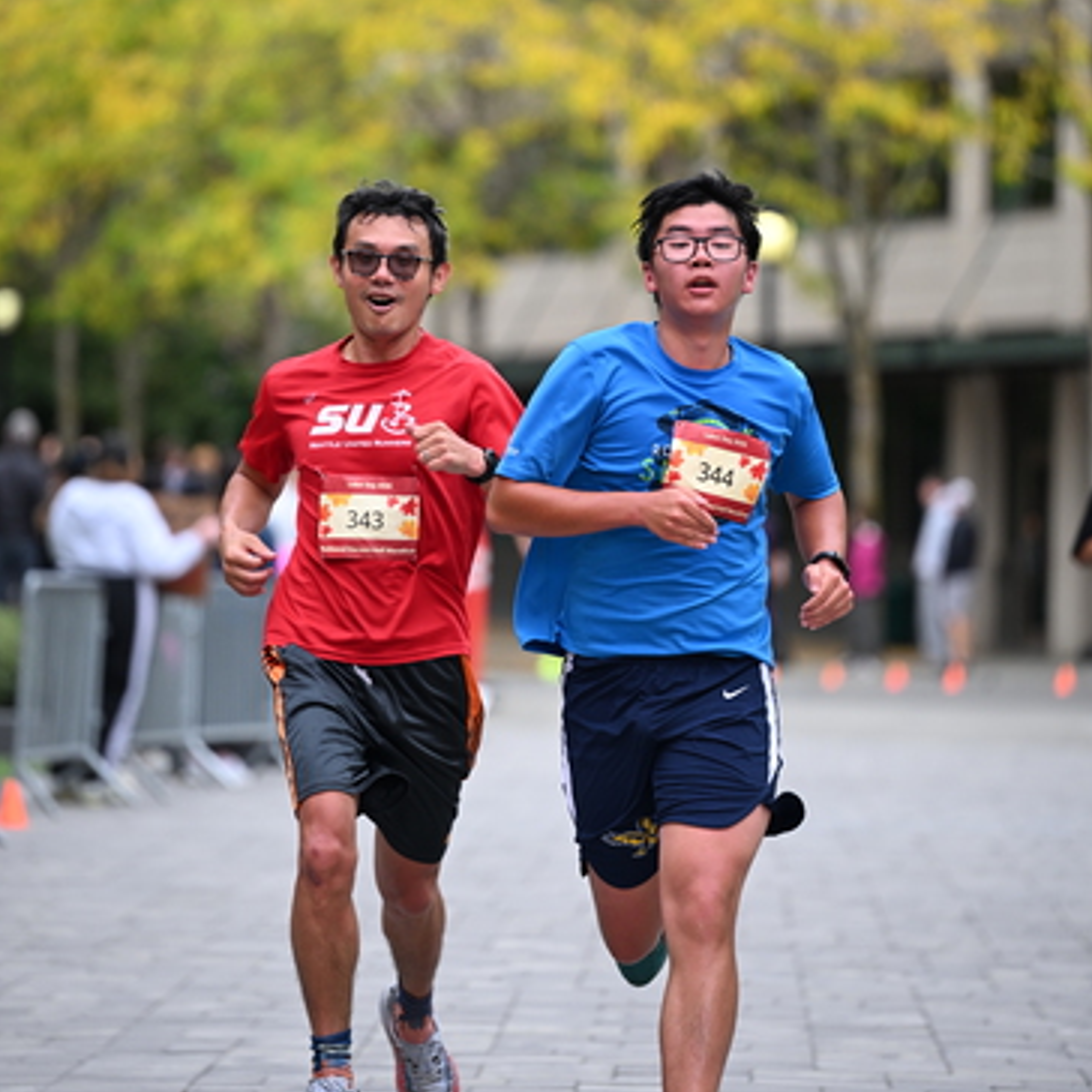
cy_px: 411
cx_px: 548
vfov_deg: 8.3
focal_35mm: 212
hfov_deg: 8.3
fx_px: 7566
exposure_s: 1/2000
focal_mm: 165
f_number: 2.8
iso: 640
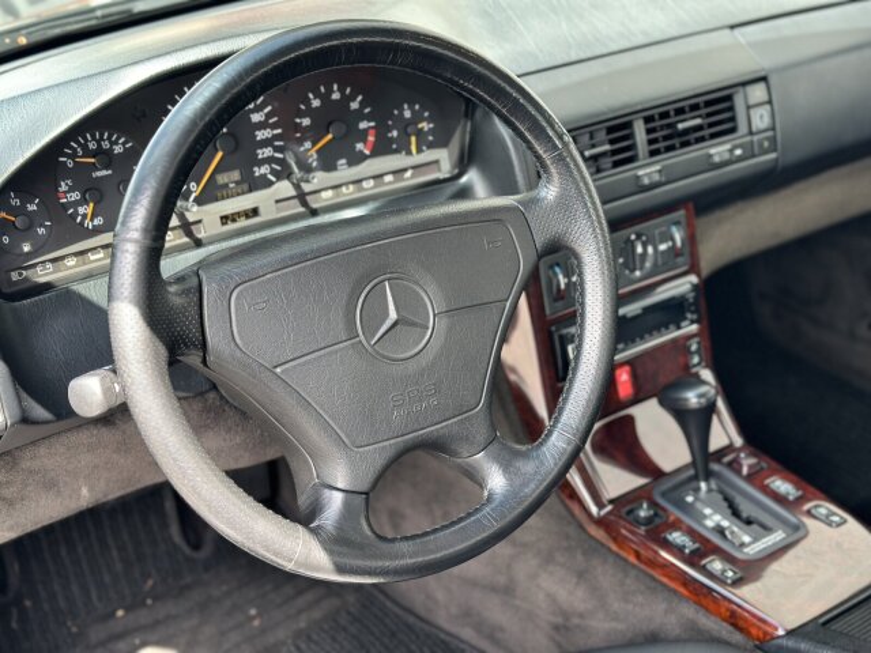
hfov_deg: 39.7
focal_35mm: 48
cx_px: 436
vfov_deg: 30.3
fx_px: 1208
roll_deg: +0.4
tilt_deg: -26.9
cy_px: 326
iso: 80
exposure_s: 1/121
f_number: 1.78
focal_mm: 6.86
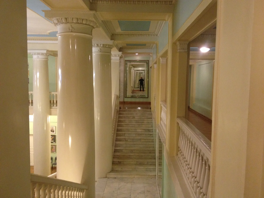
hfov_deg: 52.6
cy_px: 99
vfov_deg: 40.7
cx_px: 132
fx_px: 267
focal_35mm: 35
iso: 320
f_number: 2.4
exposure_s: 1/20
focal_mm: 4.28
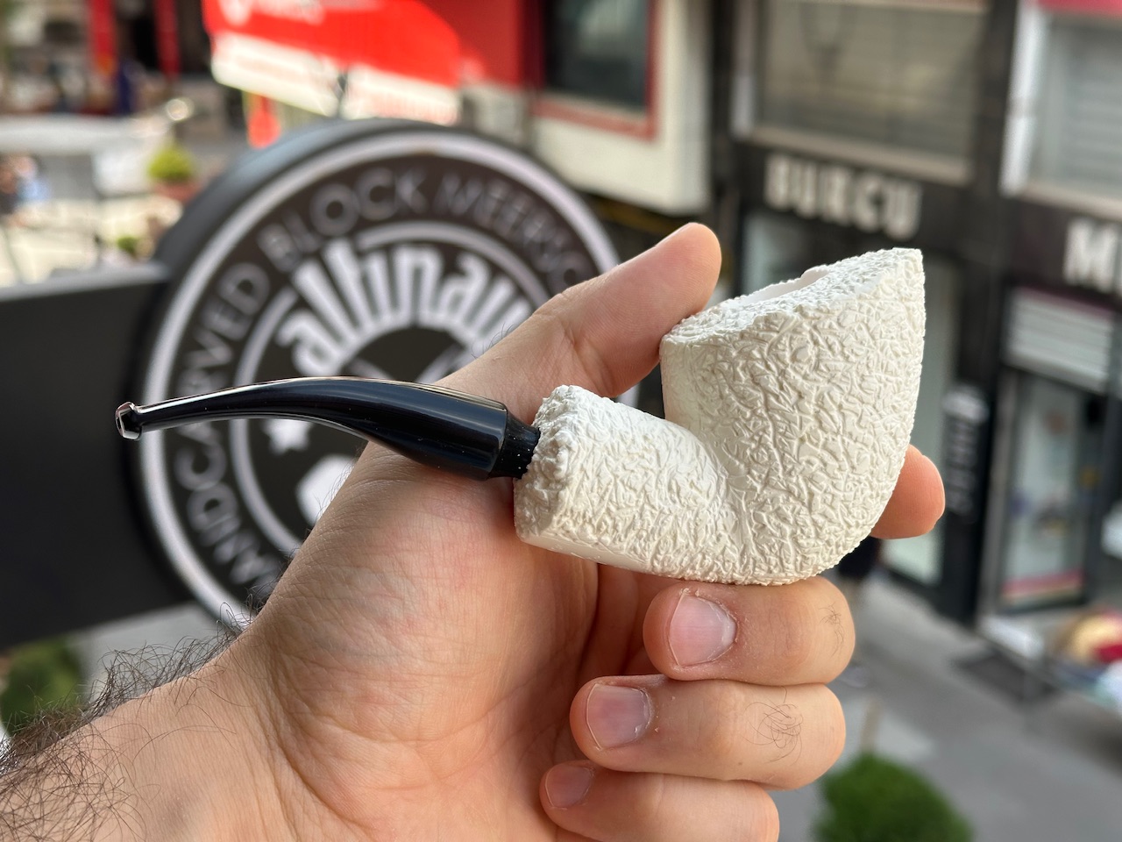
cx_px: 561
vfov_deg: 30.3
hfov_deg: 39.7
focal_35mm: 48
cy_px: 421
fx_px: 1556
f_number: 1.78
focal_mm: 6.86
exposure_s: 1/612
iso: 64
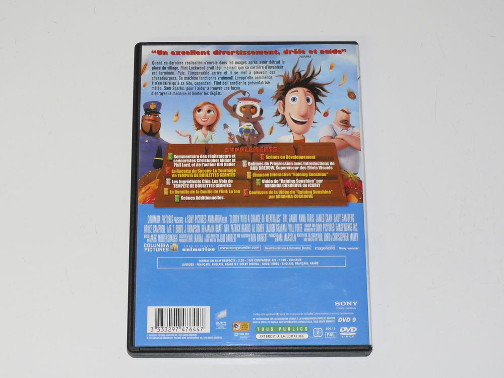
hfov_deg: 21.8
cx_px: 252
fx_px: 1310
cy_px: 189
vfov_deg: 16.4
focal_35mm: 90
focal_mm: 13.9
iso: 100
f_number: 3.2
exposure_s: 1/30
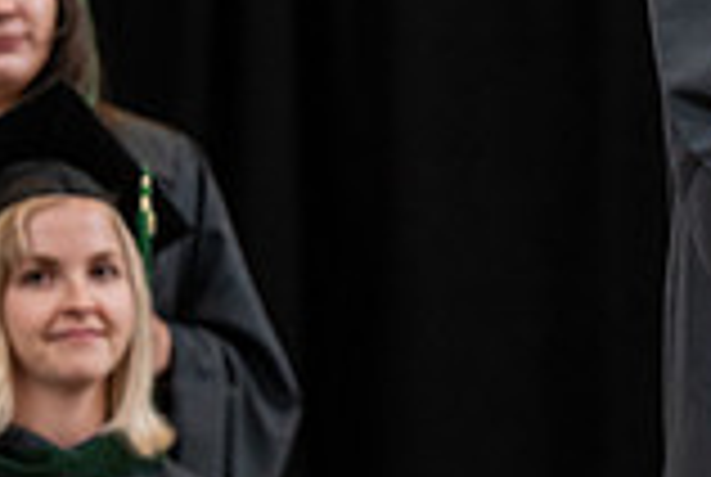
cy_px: -43
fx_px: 7104
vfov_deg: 3.8
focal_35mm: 359
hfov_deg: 5.7
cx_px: 1184
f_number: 3.5
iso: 1600
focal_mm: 98
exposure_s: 1/200
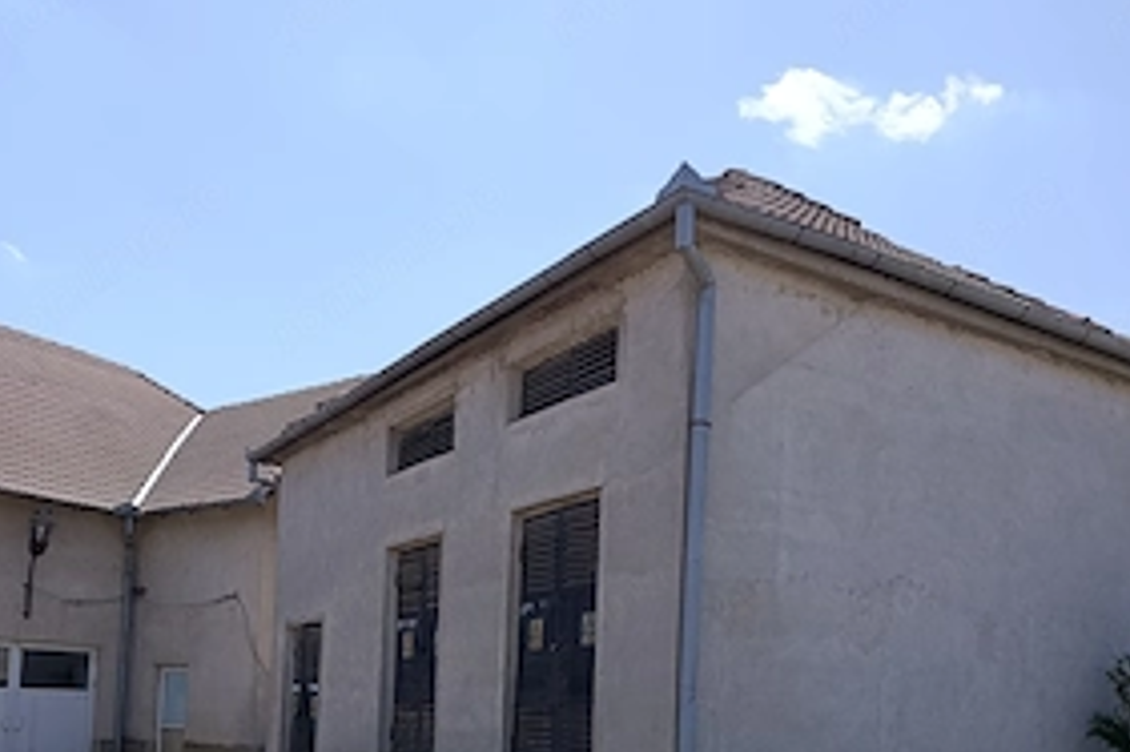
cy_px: 631
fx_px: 1067
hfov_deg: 55.8
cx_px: 535
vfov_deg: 37.1
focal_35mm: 34
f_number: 1.65
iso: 50
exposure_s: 1/592
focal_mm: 6.11
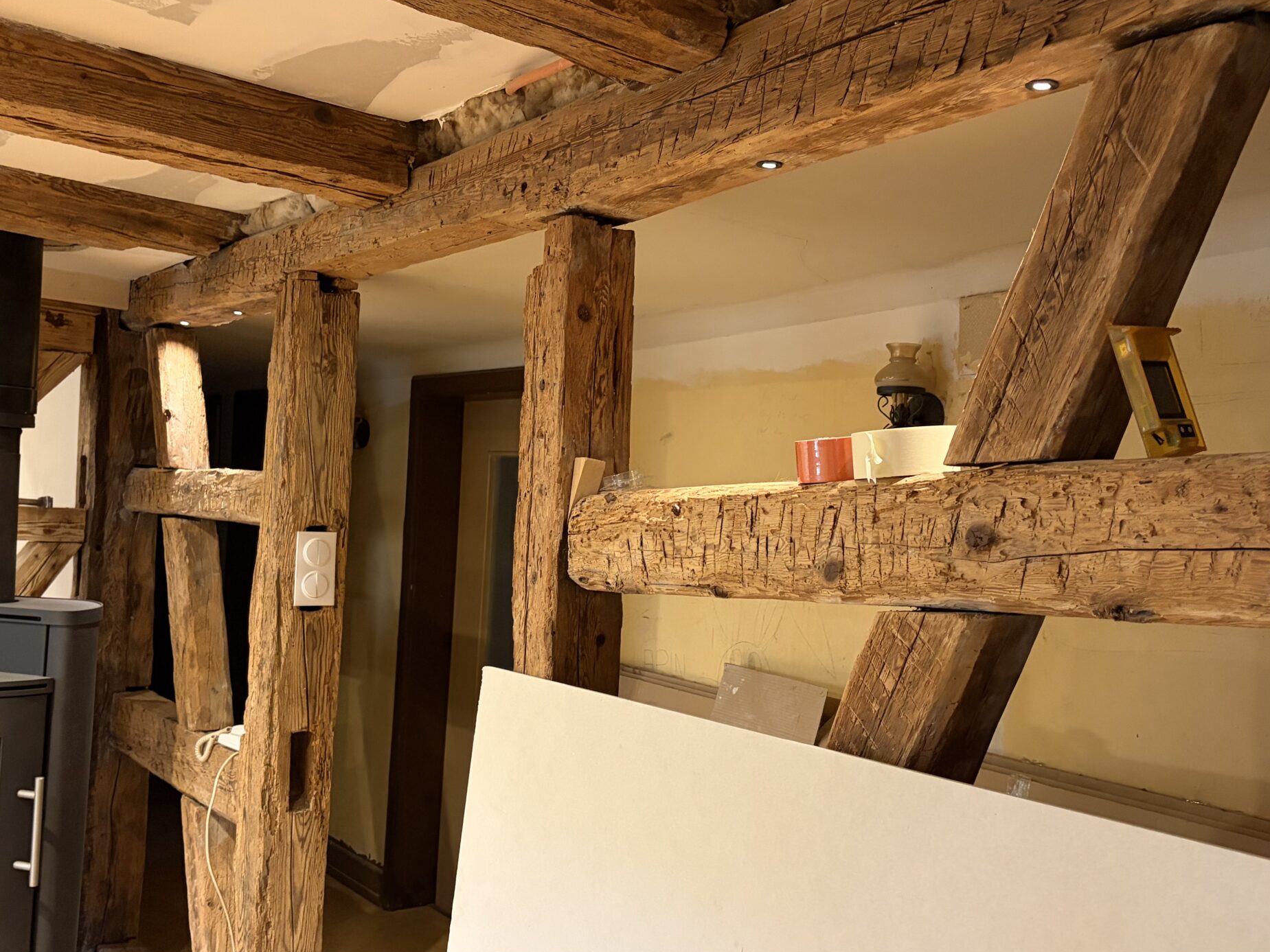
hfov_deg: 51.4
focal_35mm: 36
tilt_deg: -0.2
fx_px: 1321
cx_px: 637
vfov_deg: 39.6
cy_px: 520
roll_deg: -3.2
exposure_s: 1/33
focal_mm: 5.96
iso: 400
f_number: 1.6
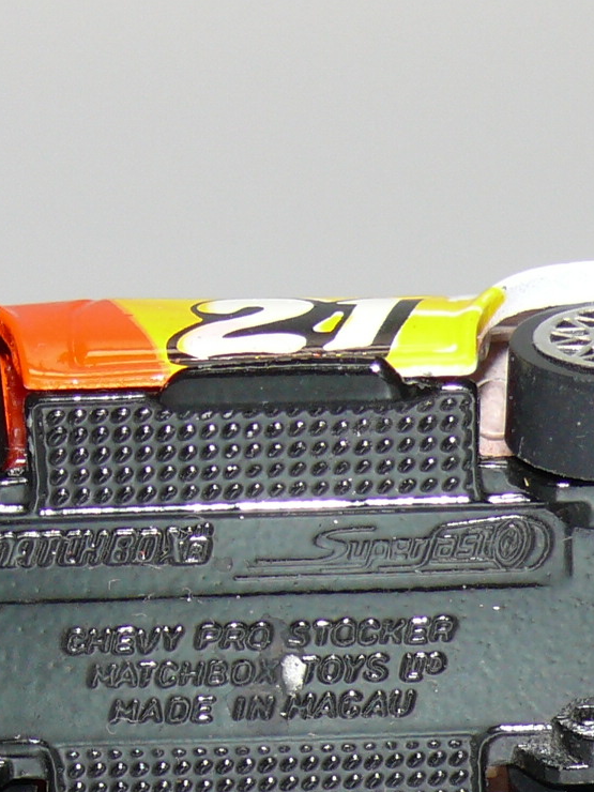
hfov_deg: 5.9
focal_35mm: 253
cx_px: 295
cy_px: 573
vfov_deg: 7.8
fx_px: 5789
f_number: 4
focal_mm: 14.3
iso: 100
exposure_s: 1/30
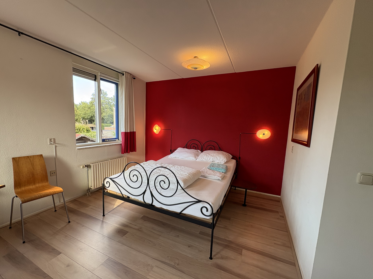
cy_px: 145
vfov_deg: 81.7
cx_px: 179
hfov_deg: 98.1
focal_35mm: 15
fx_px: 162
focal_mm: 2.22
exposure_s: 1/100
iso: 100
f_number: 2.2
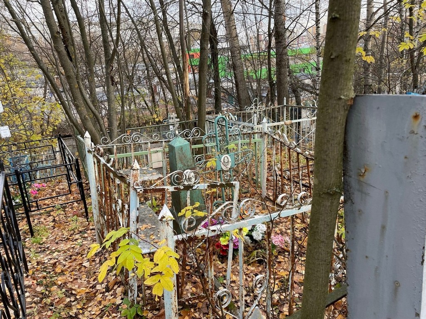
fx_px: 320
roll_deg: +4.0
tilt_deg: -19.6
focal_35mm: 26
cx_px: 213
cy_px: 160
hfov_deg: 67.3
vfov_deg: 53.1
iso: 40
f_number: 1.6
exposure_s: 1/121
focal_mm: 4.2
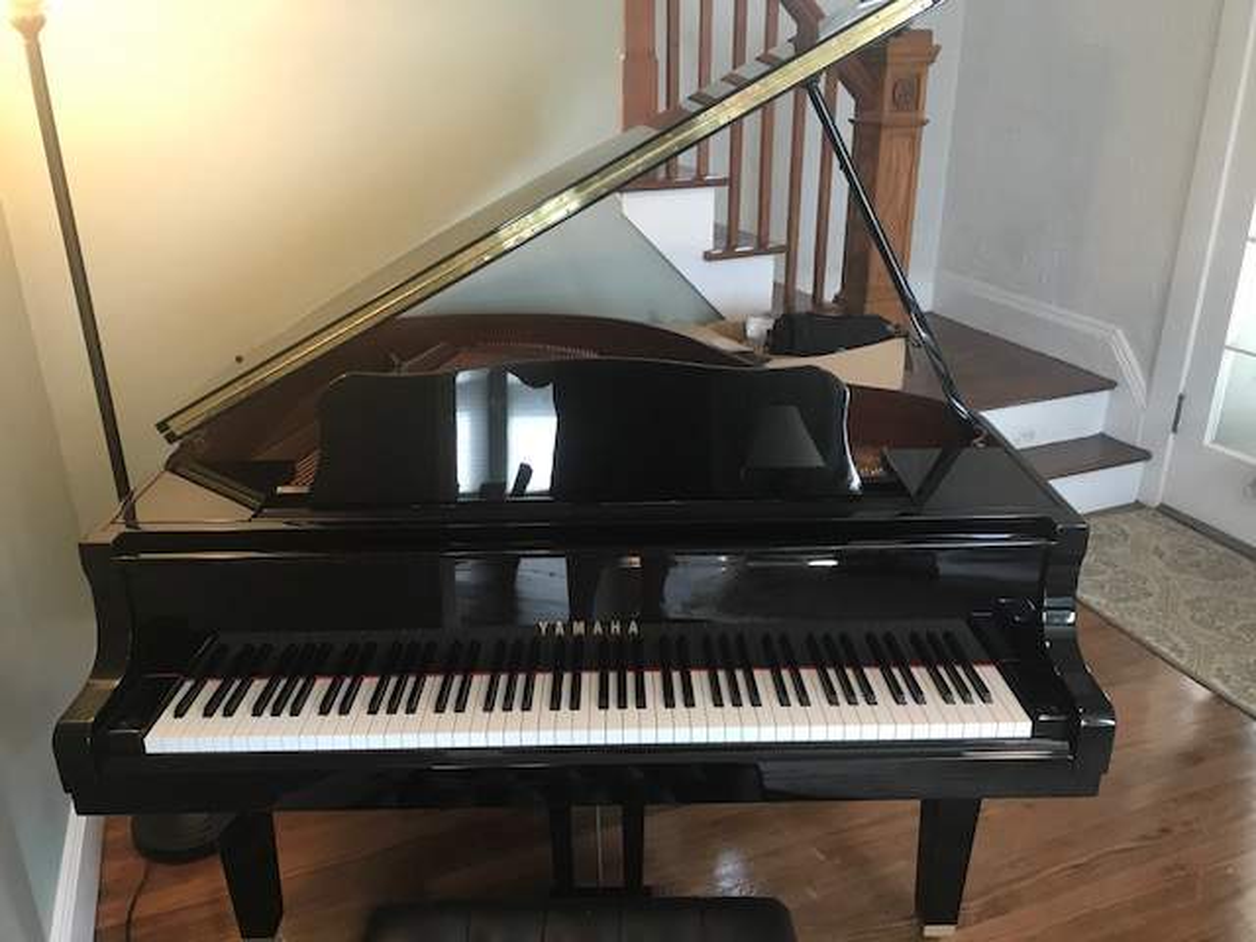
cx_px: 628
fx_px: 1016
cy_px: 471
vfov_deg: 49.7
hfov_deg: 63.4
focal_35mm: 28
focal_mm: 3.99
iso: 64
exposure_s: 1/15
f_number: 1.8
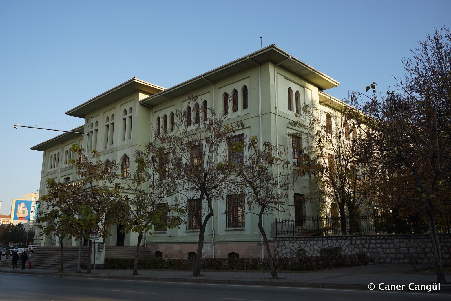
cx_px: 226
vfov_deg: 42.3
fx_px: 388
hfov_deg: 60.3
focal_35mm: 31
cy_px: 150
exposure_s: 1/160
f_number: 7.1
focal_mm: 31
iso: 100
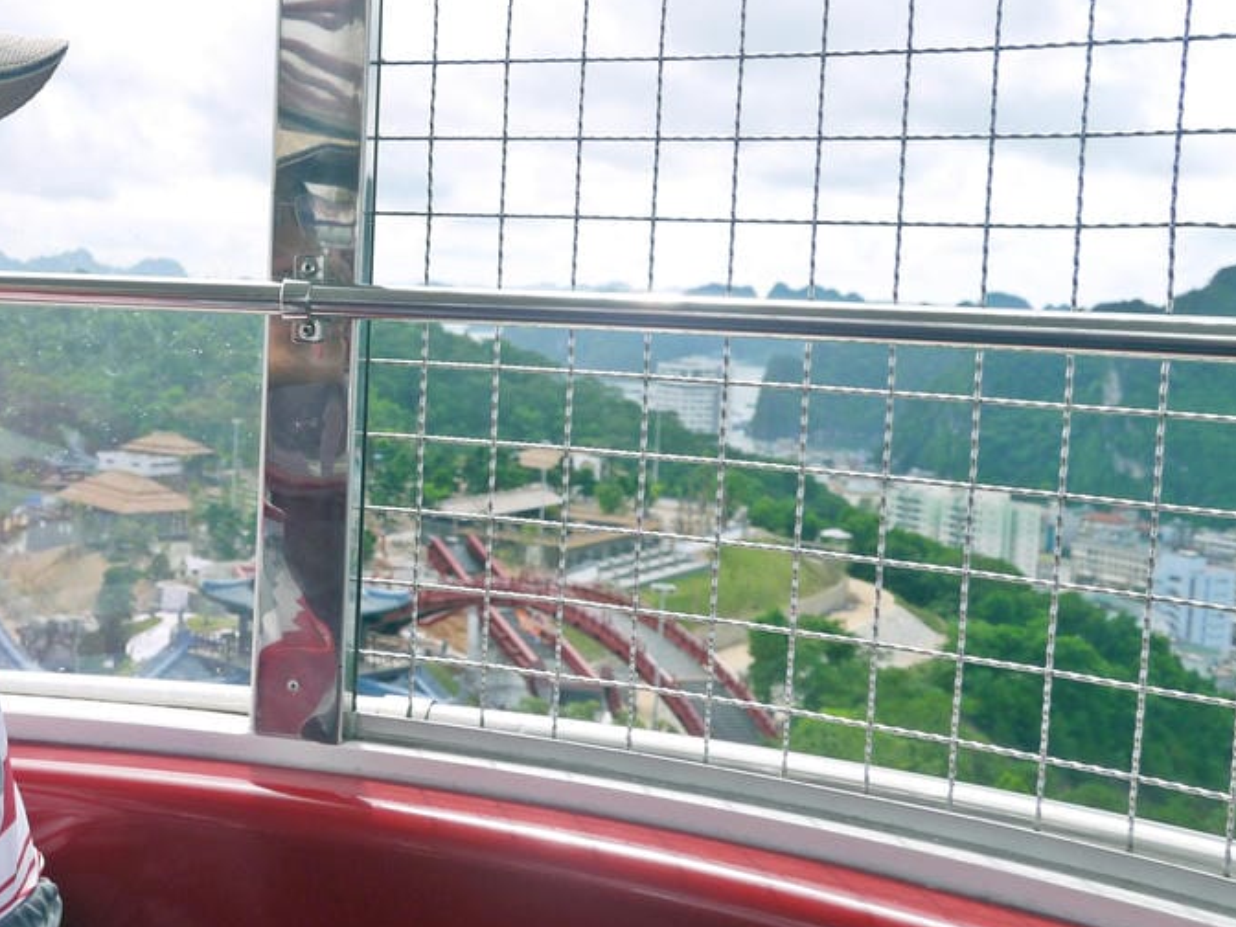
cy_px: 436
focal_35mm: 50
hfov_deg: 36.3
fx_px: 1785
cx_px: 173
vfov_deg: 29.1
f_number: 6.3
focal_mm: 14
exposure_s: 1/400
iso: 160
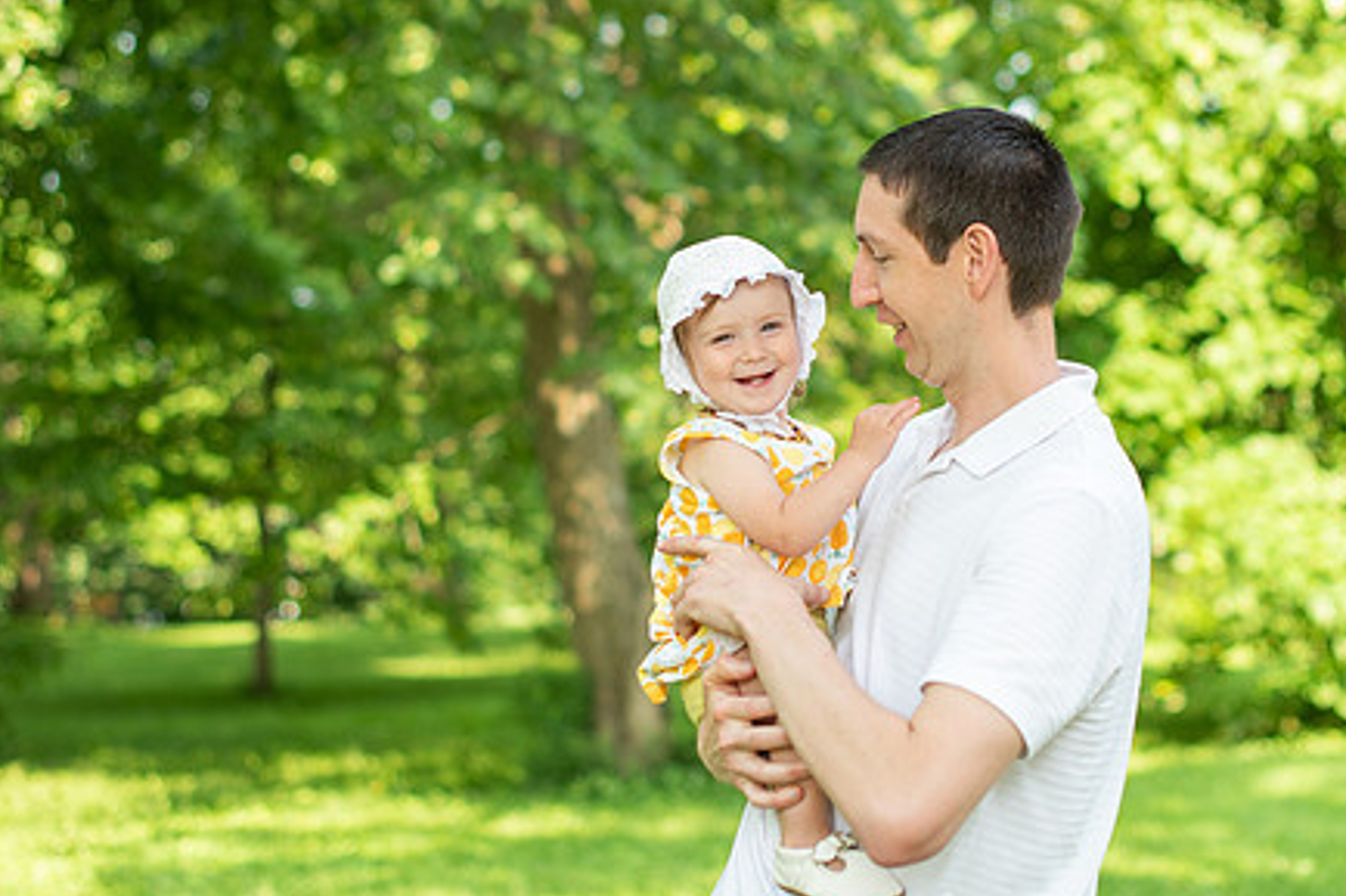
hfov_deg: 23.4
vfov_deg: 15.7
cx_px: 767
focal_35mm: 87
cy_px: 308
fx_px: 3251
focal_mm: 50
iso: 200
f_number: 2.2
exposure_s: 1/640
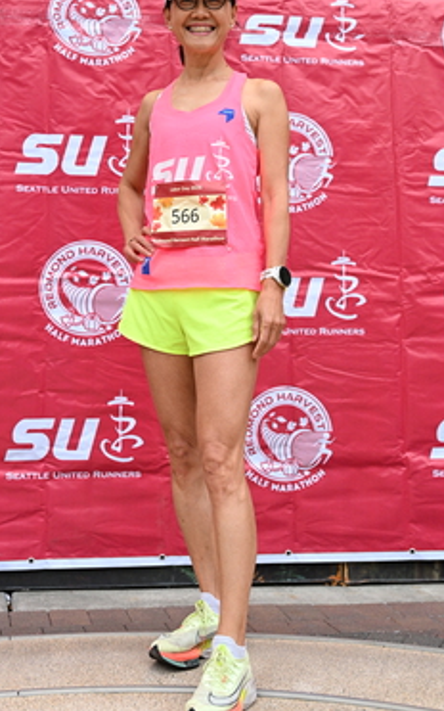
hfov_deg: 21.0
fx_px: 1200
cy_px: 188
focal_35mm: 62
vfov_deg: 32.4
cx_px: 206
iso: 2000
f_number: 4
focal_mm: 41
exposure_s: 1/500
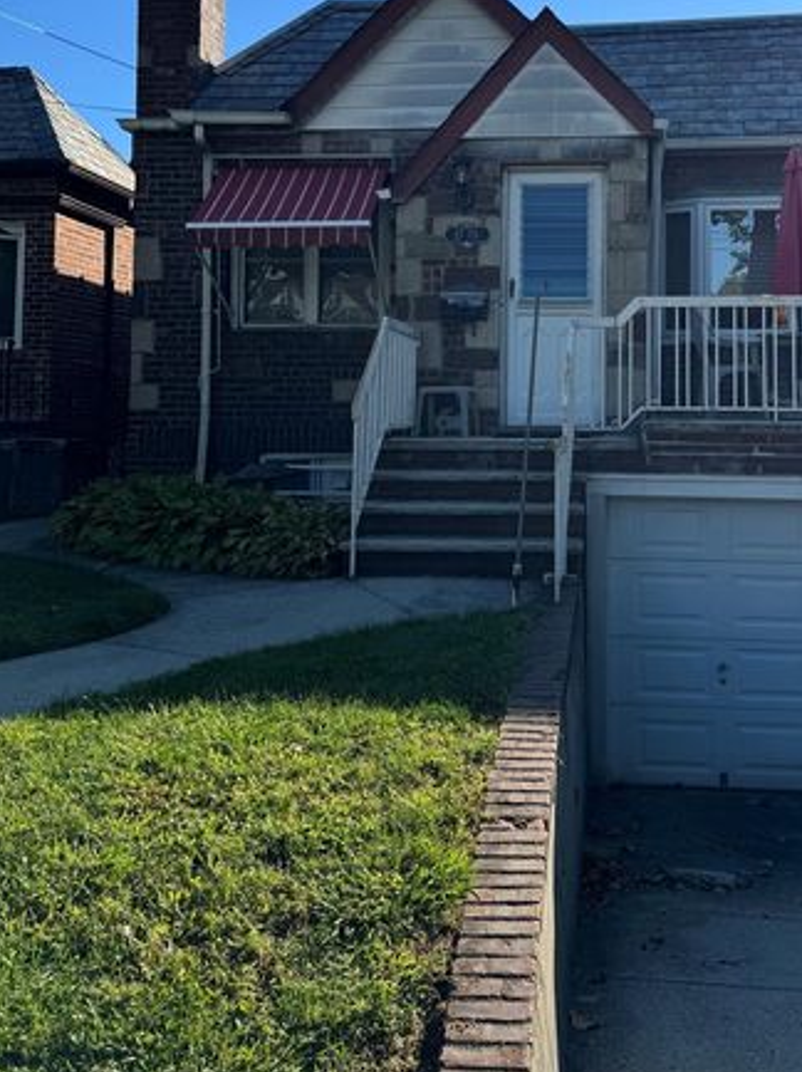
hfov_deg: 38.2
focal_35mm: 37
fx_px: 1145
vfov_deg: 49.0
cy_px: 331
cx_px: 532
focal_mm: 6.76
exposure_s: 1/4608
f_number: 1.78
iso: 80
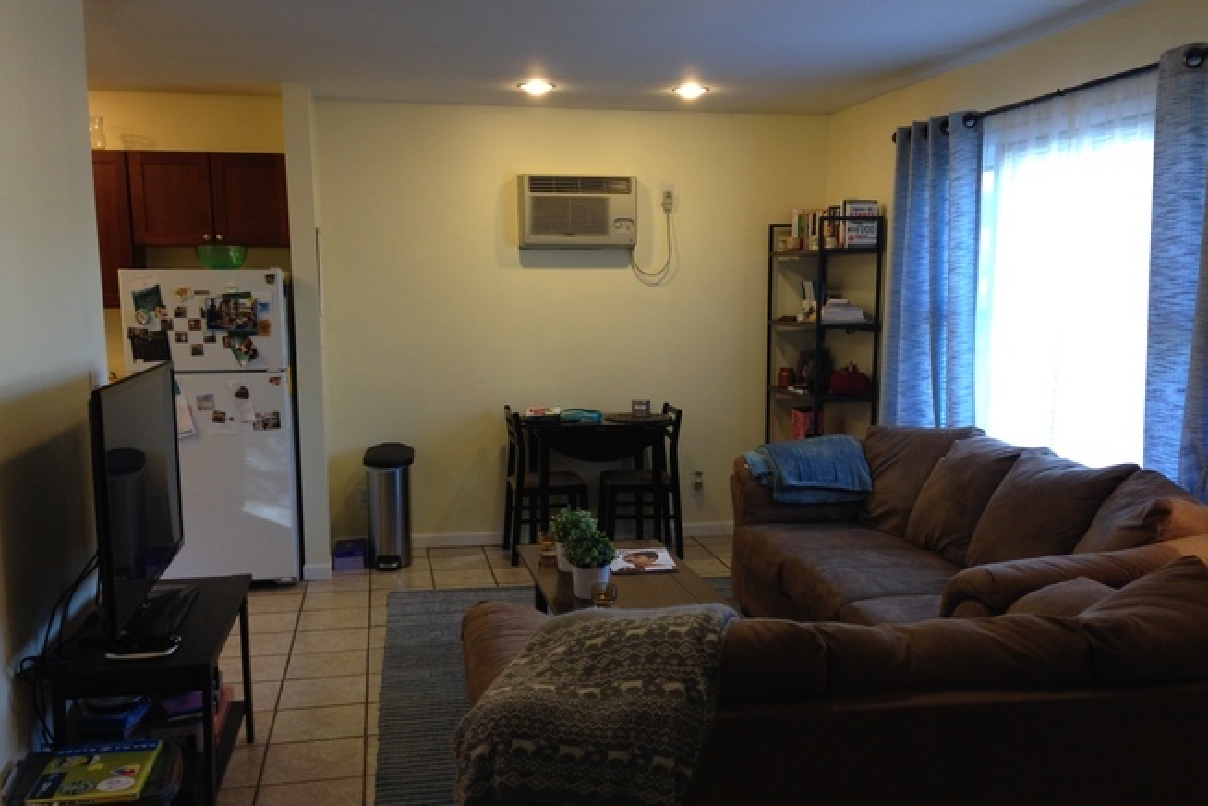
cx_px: 594
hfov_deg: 54.4
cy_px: 457
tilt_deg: -8.6
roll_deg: +0.6
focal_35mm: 35
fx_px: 1174
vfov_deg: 37.8
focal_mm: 4.12
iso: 64
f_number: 2.4
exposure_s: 1/20
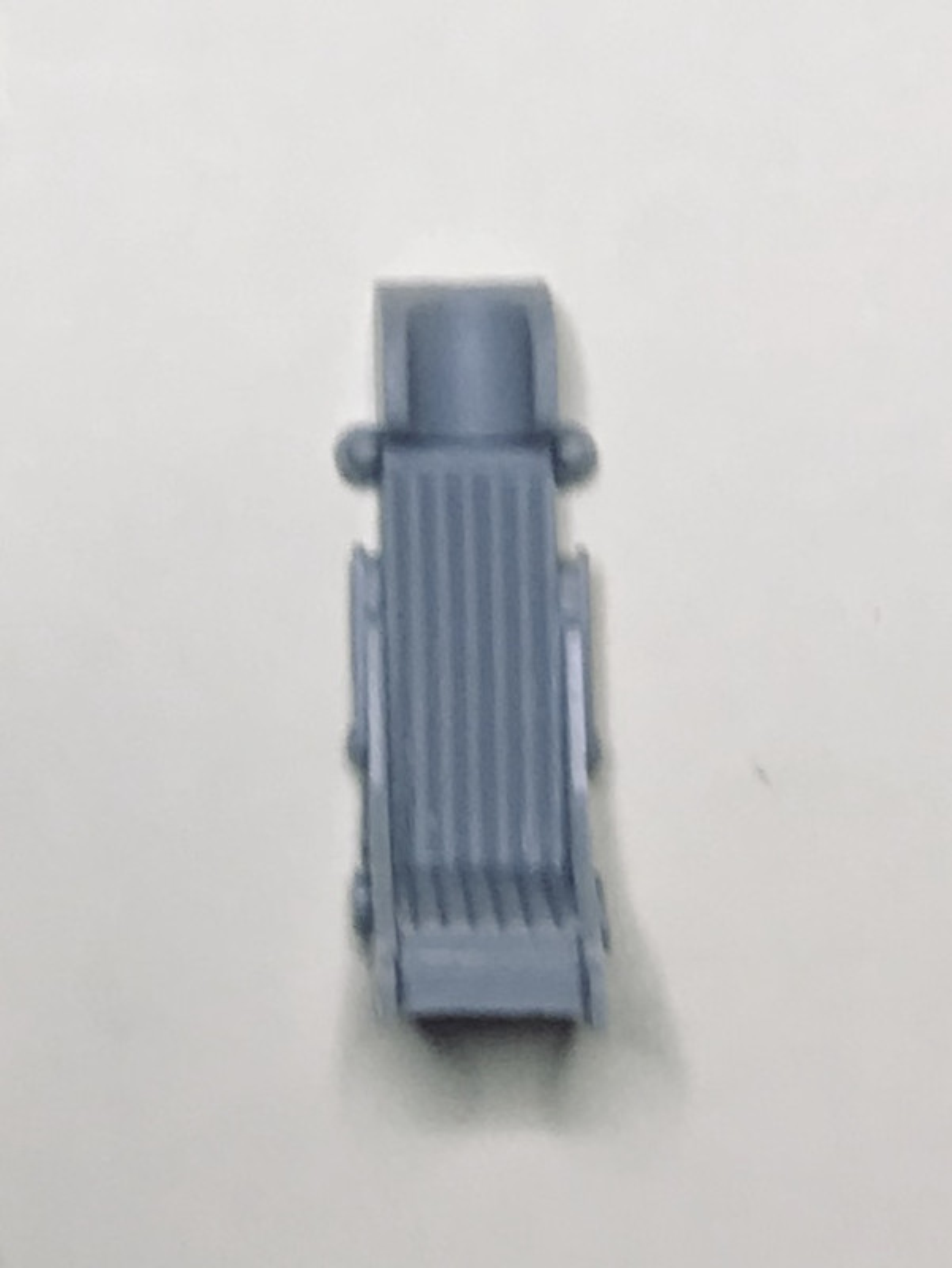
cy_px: 634
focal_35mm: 28
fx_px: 1026
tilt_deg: -67.7
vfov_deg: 63.4
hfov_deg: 49.8
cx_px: 476
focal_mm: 3.99
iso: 25
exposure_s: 1/60
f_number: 1.8
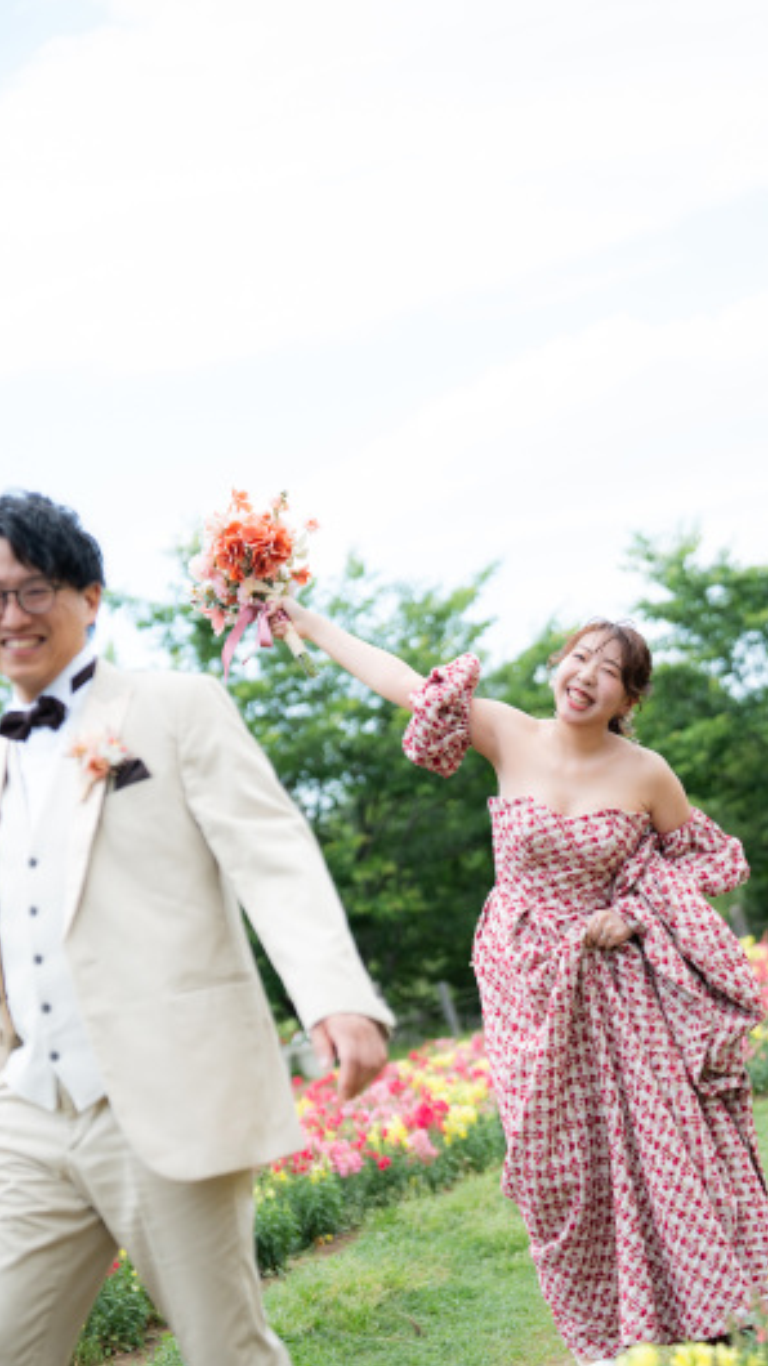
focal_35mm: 79
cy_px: 682
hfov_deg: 15.3
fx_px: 2861
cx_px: 464
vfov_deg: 26.9
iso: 200
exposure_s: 1/2000
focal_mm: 50
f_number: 2
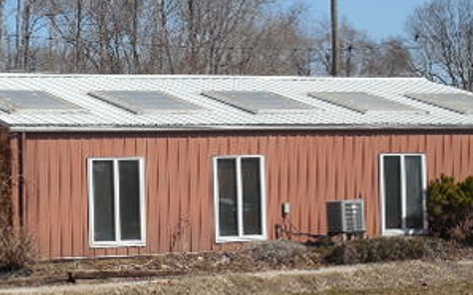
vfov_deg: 10.6
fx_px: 1585
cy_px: 122
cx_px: 127
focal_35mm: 123
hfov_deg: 16.9
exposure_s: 1/1000
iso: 125
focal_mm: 9.8
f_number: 4.2
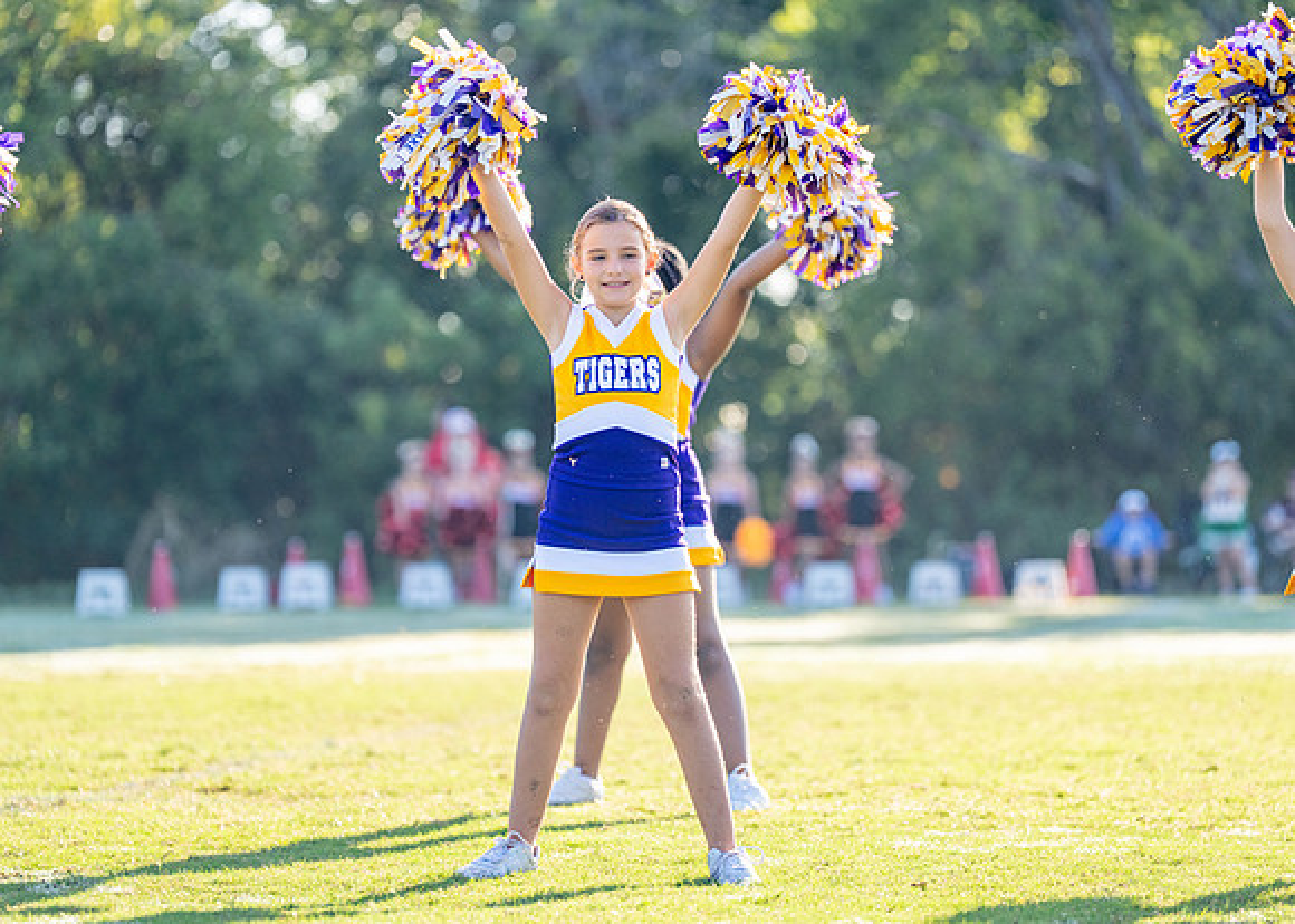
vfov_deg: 8.4
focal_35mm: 171
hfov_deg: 11.8
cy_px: 464
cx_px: 611
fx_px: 6270
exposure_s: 1/2000
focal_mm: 153
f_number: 2.8
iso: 400
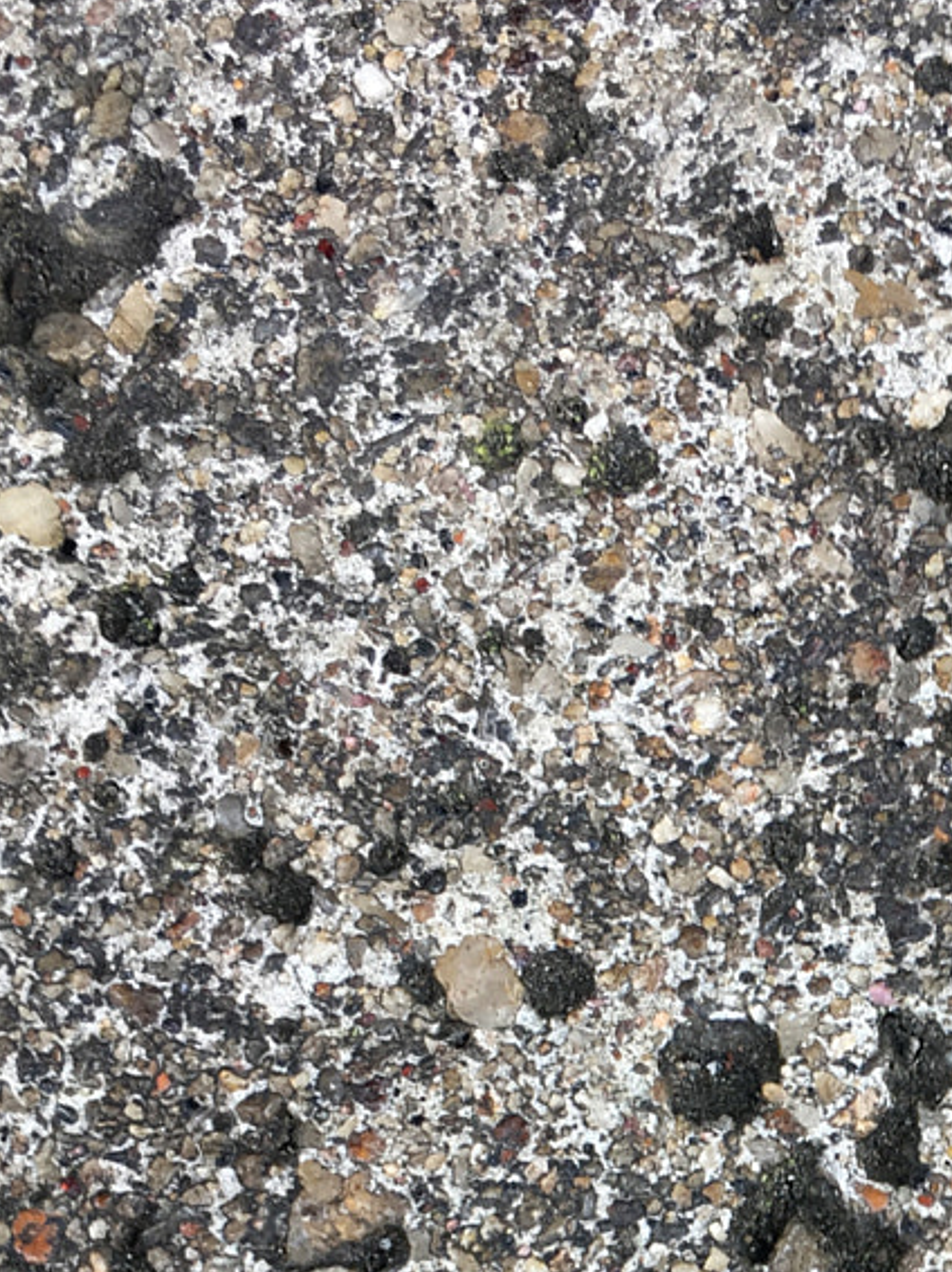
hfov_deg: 17.3
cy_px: 1351
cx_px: 1089
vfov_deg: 22.7
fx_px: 3009
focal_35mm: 82
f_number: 2.2
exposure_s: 1/115
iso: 25
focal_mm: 4.15
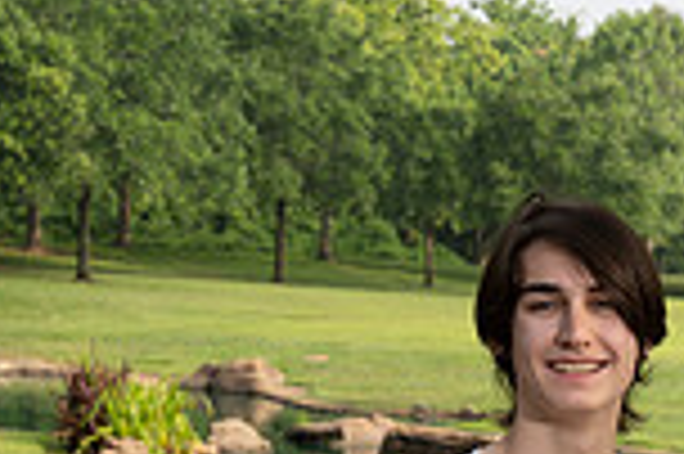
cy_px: 989
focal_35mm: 148
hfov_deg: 13.8
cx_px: 572
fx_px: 2809
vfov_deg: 8.6
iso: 250
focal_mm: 50
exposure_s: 1/250
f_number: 8
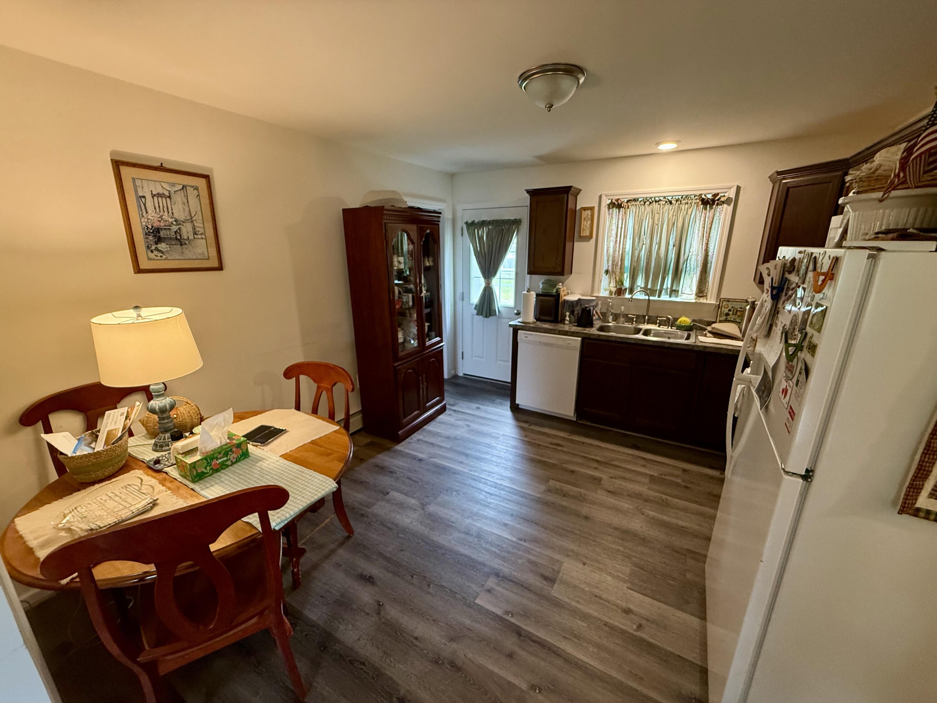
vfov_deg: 85.7
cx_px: 468
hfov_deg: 102.1
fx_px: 379
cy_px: 352
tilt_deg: -14.8
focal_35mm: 14
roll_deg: +0.1
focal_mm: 2.22
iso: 320
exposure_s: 1/60
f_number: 2.2
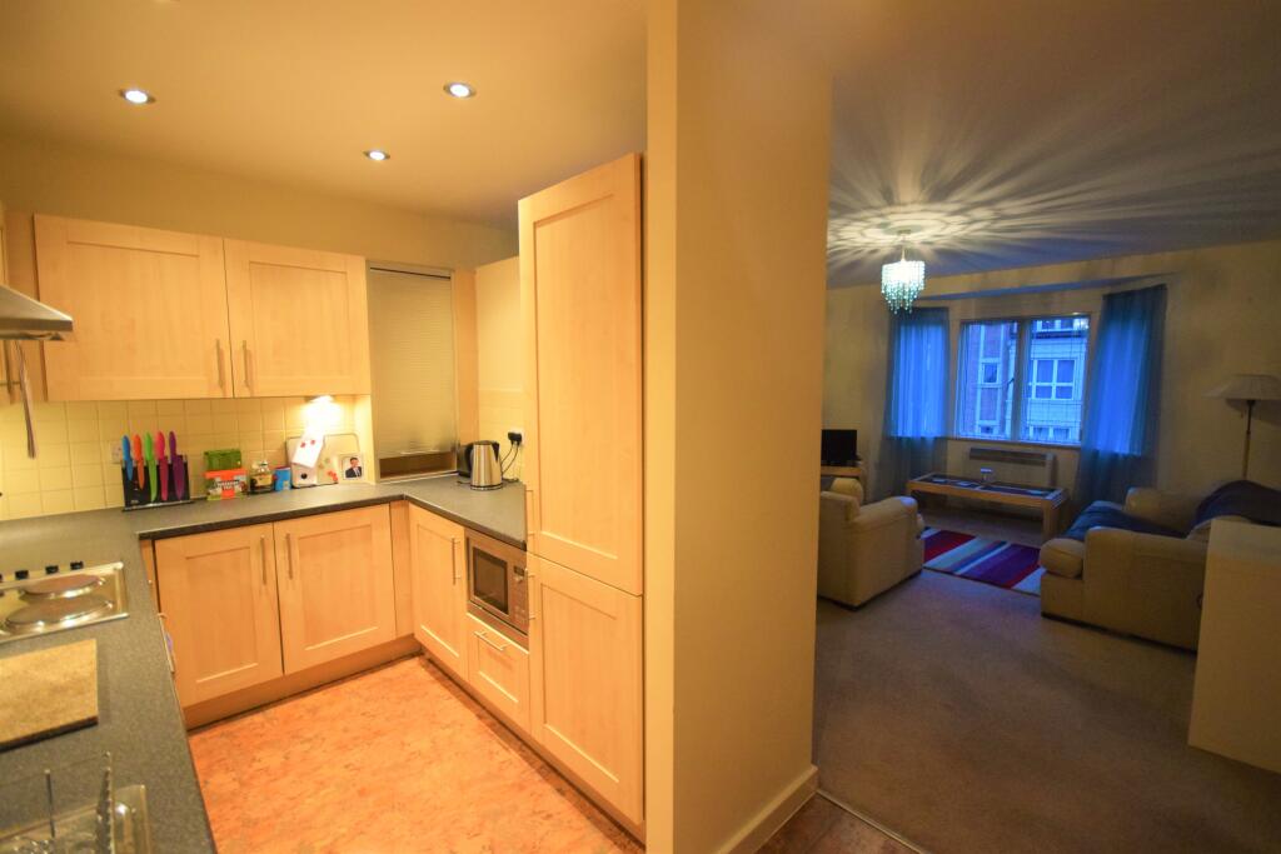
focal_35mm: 15
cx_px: 640
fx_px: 534
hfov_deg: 100.4
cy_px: 427
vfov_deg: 77.3
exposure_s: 1/60
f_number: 4
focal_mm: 10
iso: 2800
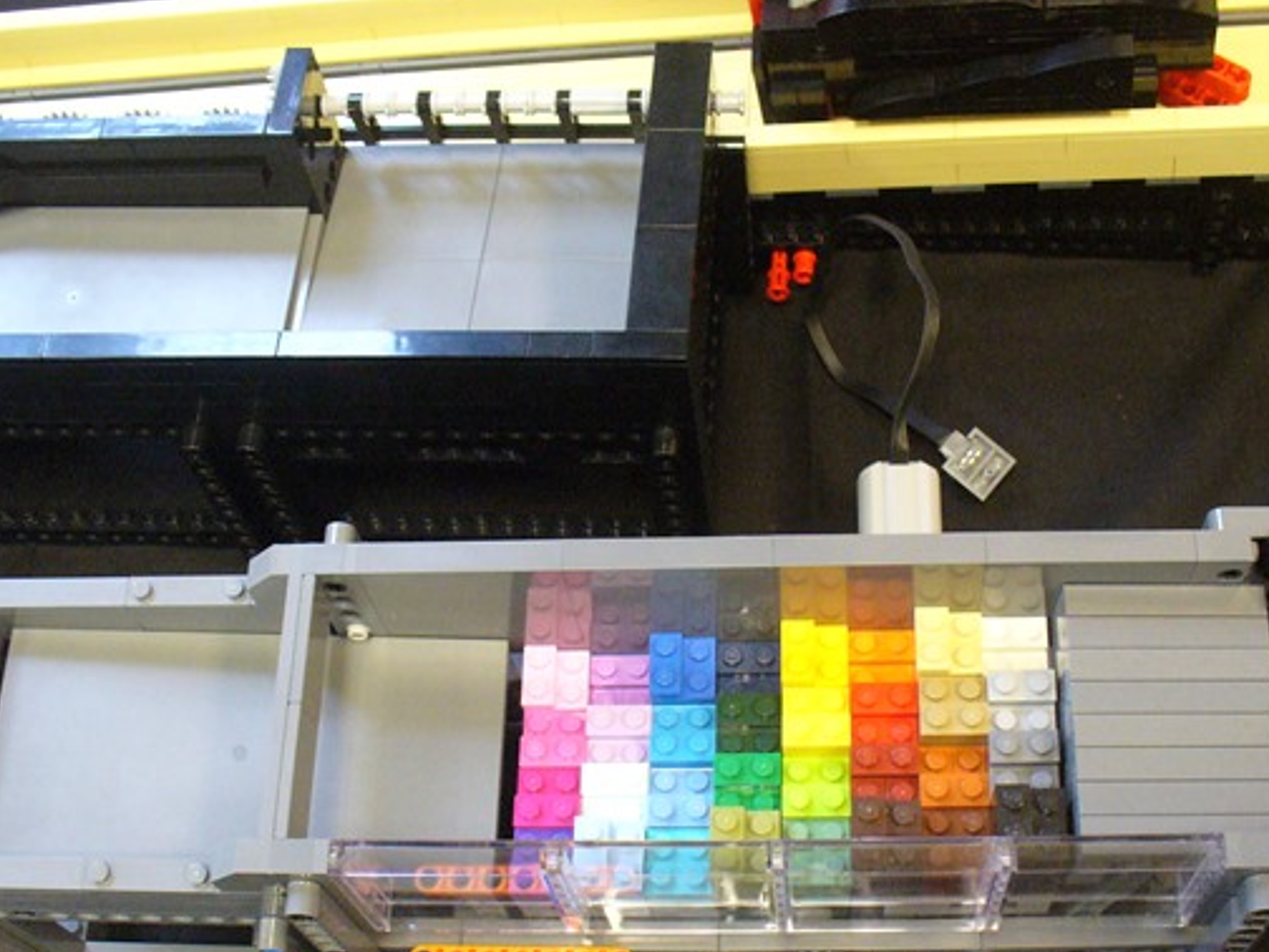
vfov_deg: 30.8
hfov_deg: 40.4
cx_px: 720
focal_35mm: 47
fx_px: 1723
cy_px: 587
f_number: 2.8
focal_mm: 6.1
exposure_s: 1/30
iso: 400
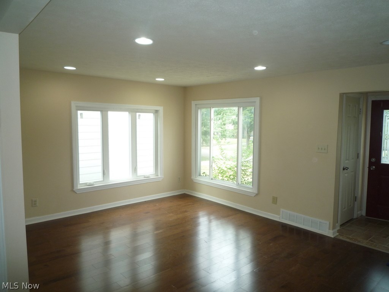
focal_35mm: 25
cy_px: 146
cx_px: 194
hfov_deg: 69.4
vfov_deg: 54.9
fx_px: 281
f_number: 2.8
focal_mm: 4.4
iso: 125
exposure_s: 1/30
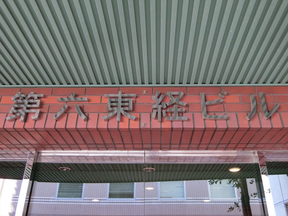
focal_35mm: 34
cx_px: 144
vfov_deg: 41.8
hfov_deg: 54.0
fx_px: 283
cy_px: 108
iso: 500
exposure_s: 1/30
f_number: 3.4
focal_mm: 7.2
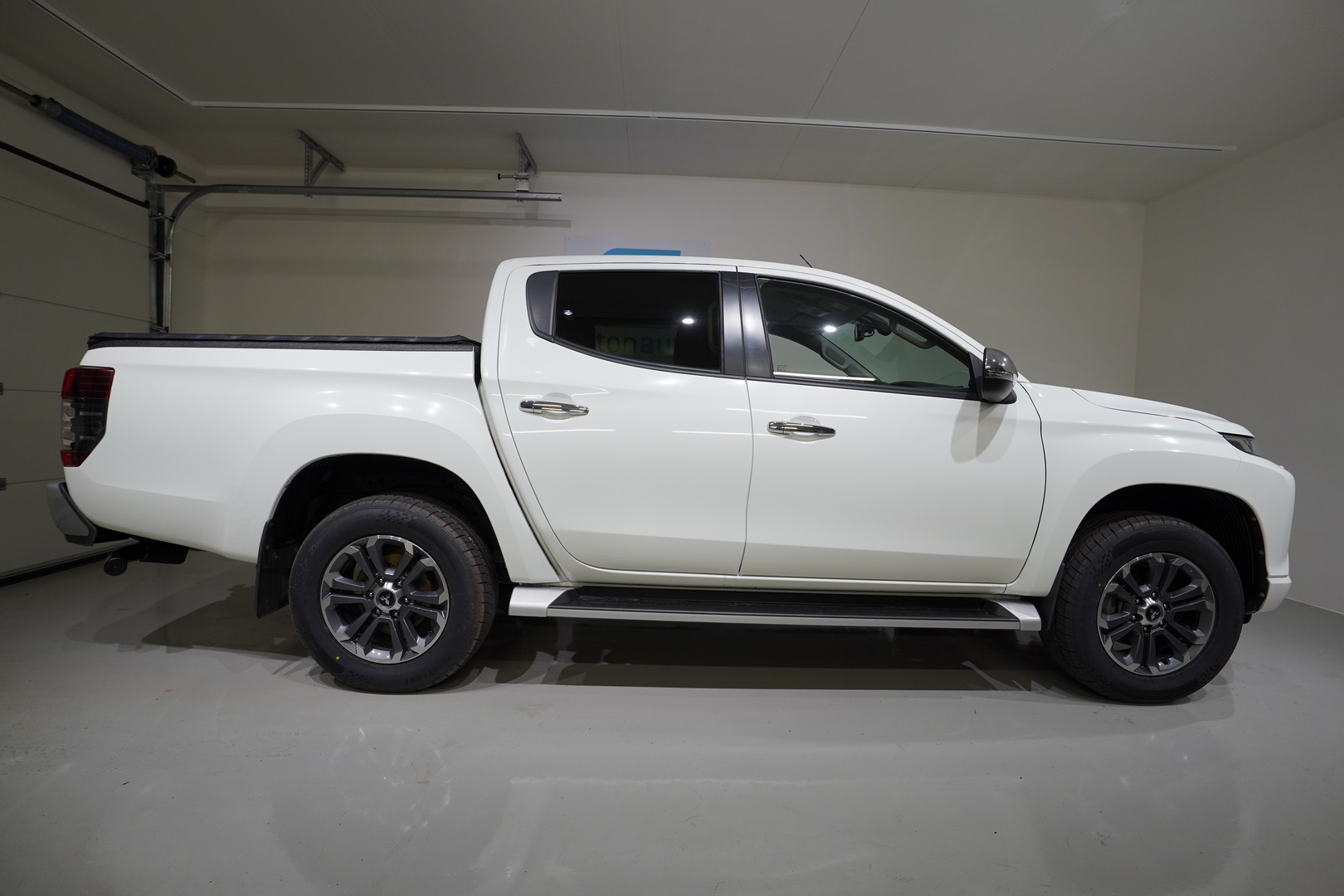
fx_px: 597
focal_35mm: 16
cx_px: 672
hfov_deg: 96.7
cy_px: 448
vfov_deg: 73.7
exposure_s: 1/160
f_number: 4
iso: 640
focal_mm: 16
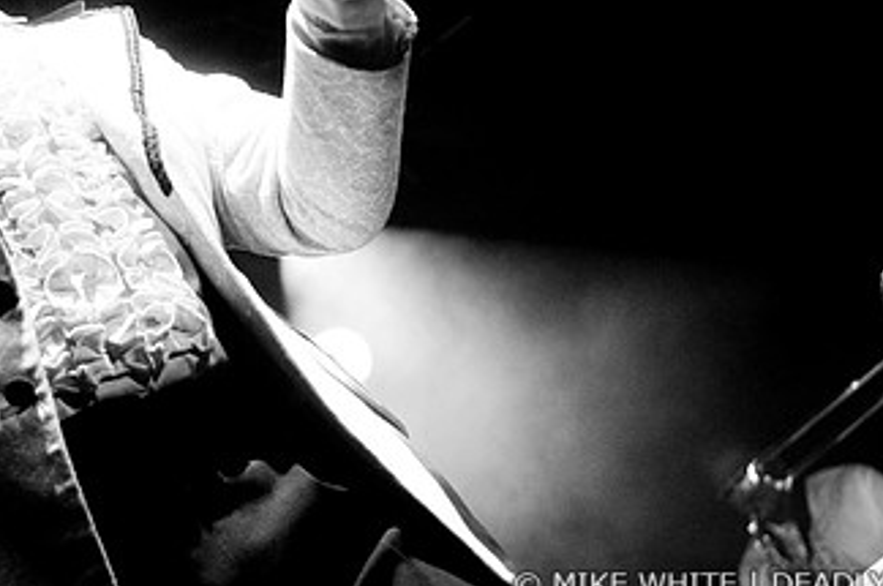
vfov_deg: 14.4
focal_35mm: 94
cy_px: 83
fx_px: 2300
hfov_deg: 21.7
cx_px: 327
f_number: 2.8
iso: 640
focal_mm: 35
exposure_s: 1/400
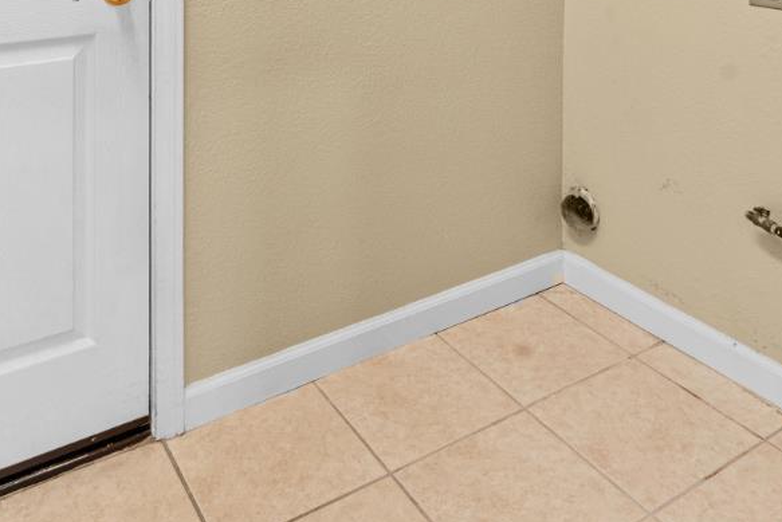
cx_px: 413
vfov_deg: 30.0
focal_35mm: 36
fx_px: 782
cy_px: -144
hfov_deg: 53.1
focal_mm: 14
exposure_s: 1/2.5
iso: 200
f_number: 10
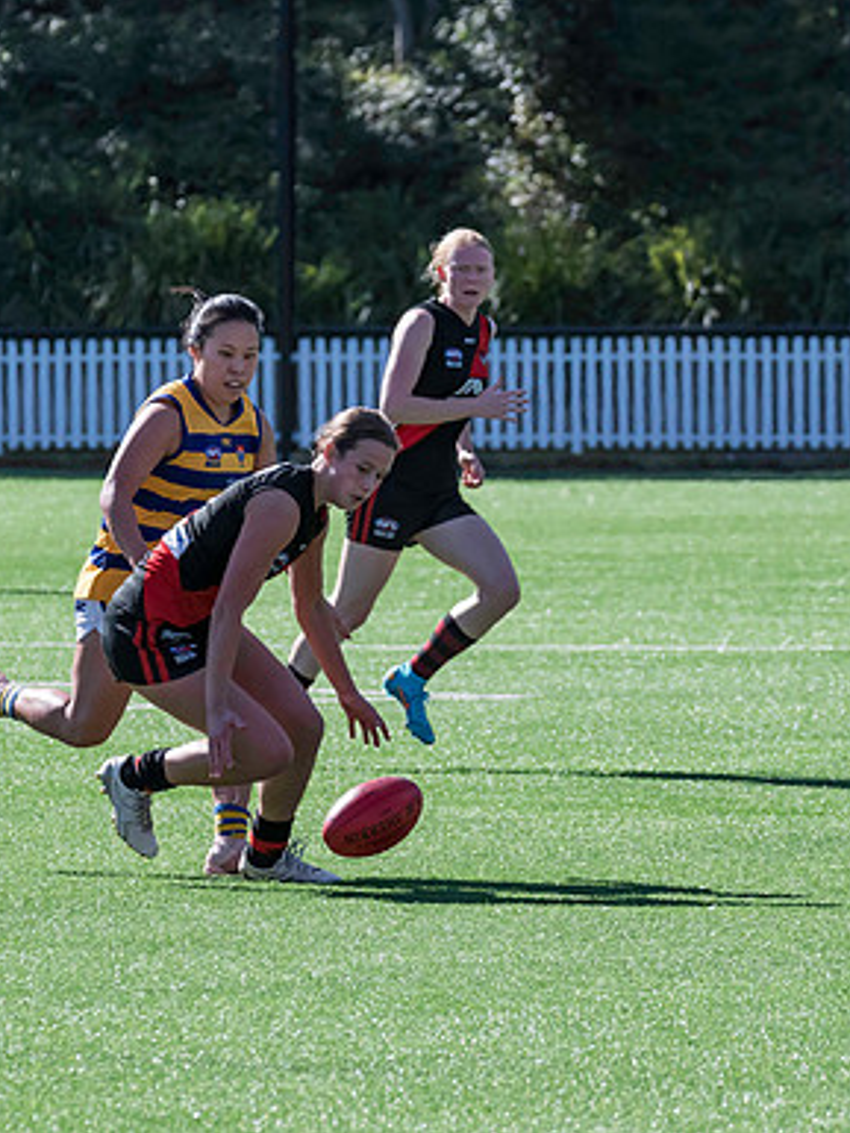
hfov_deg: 3.4
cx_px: 450
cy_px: 587
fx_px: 14529
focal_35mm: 444
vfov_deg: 4.5
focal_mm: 220
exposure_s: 1/1600
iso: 800
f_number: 7.1
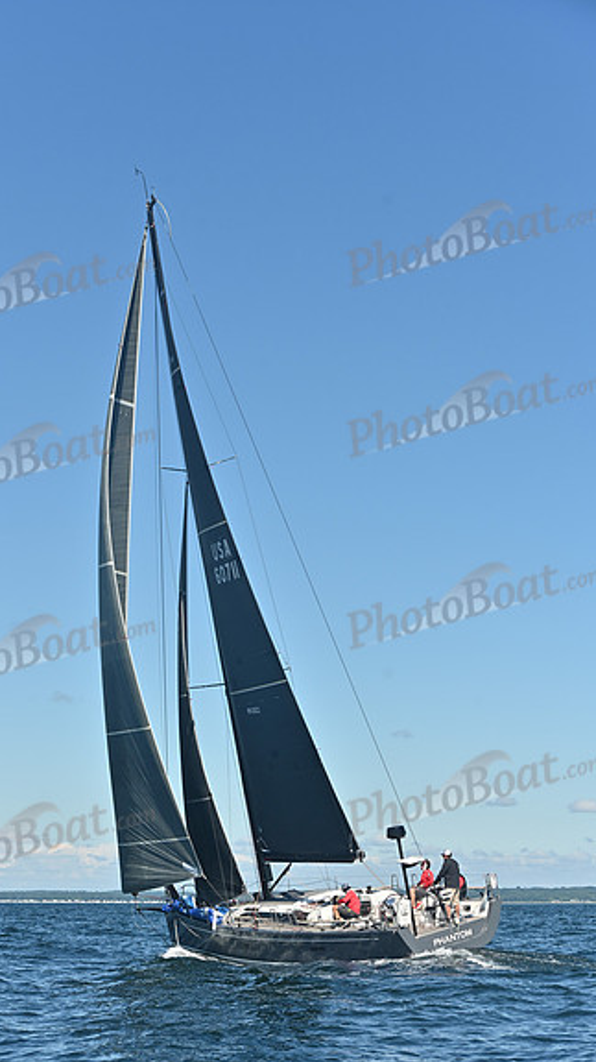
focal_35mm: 74
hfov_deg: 16.3
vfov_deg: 28.6
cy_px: 532
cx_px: 252
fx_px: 2081
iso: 250
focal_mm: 70
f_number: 6.3
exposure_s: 1/1600
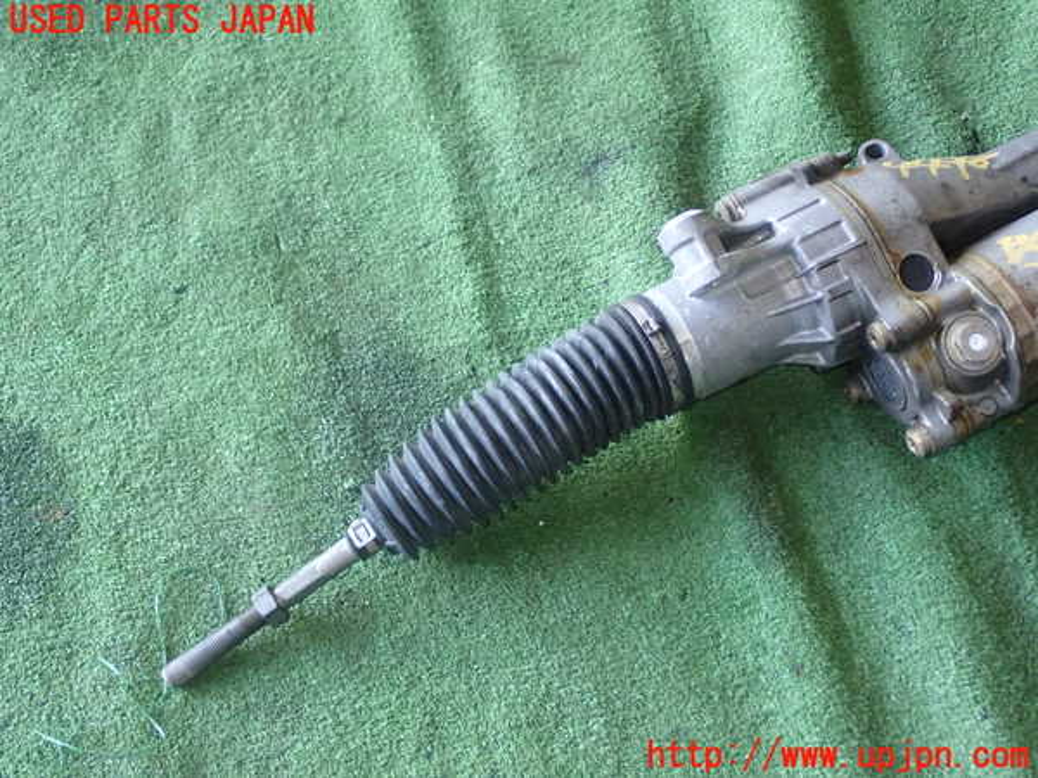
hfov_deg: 40.4
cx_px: 519
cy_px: 389
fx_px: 1409
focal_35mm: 47
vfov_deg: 30.9
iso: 250
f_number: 3.1
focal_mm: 8.4
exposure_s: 1/50
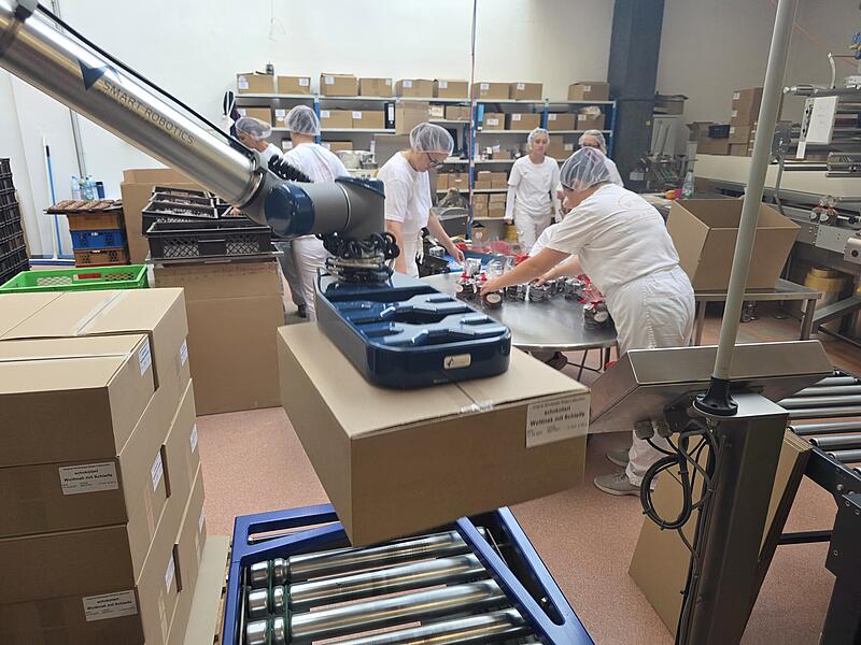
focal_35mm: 23
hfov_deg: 73.9
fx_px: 572
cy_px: 322
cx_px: 430
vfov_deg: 58.9
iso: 100
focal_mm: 6.3
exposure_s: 1/100
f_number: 1.7
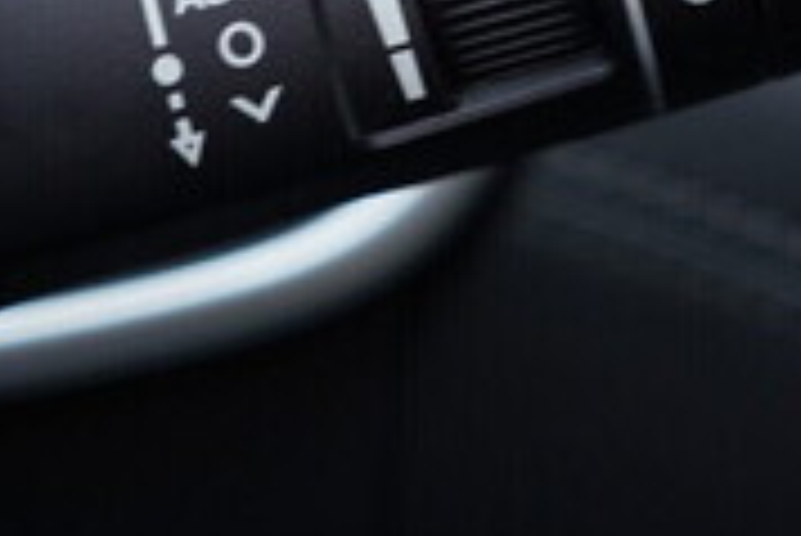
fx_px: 2472
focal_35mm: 111
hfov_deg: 18.4
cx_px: 328
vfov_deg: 12.2
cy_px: -20
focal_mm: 24
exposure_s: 1/40
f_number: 2.8
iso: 250
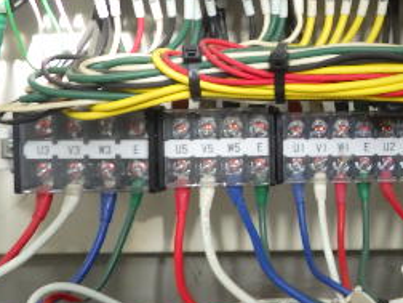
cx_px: 365
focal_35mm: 71
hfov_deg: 26.5
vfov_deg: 20.7
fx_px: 827
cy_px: 172
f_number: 3.5
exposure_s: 1/45
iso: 320
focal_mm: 5
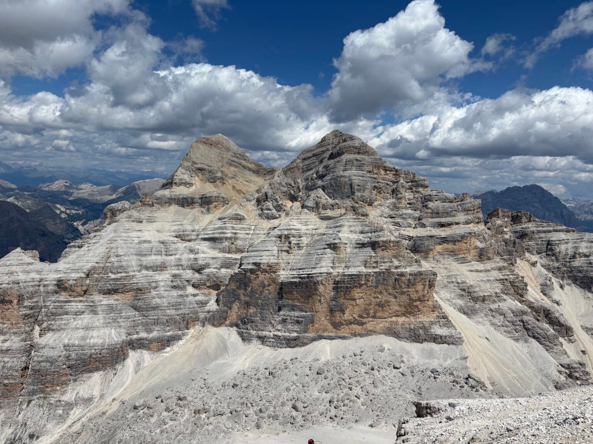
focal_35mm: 26
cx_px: 296
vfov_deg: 53.1
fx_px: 445
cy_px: 222
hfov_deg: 67.3
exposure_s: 1/9091
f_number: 1.6
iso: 50
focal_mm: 5.96
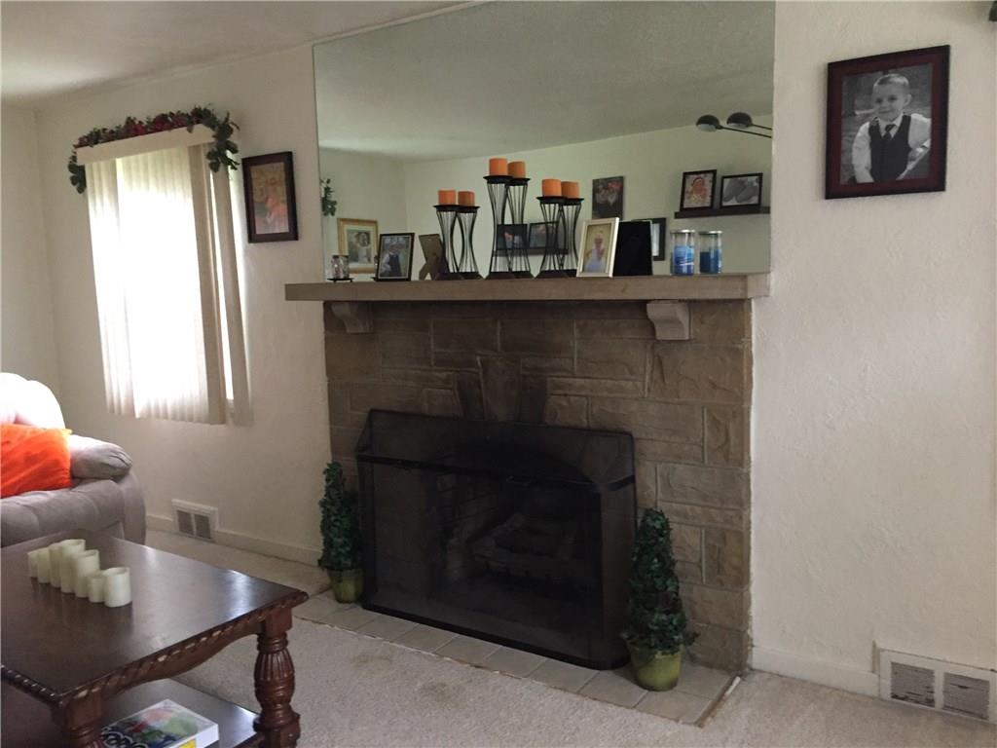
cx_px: 498
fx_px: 835
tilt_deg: -9.2
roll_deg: +1.6
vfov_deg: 48.2
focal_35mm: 29
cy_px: 374
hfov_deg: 61.7
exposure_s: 1/30
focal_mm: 4.15
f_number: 2.2
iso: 250
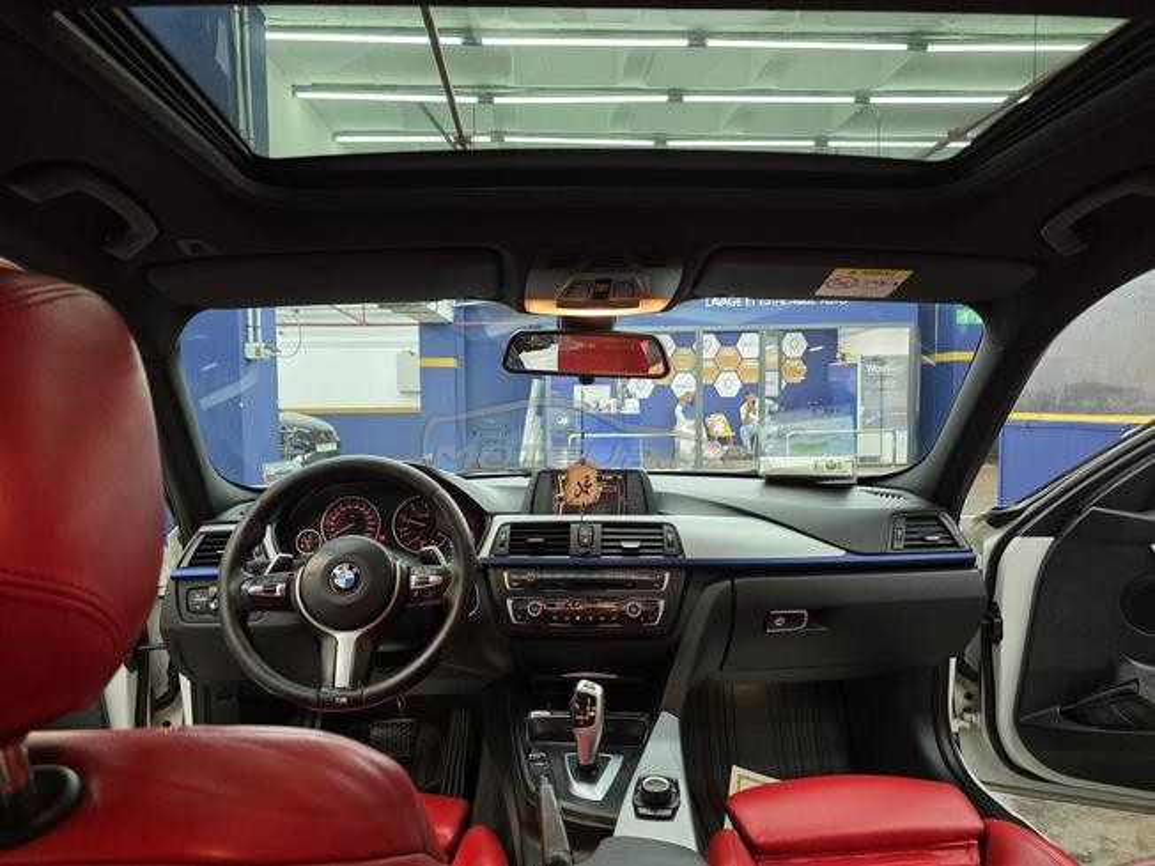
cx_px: 578
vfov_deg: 58.9
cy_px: 433
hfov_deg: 73.9
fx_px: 767
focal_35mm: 23
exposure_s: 1/79.9
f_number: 1.7
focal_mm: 6.3
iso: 320
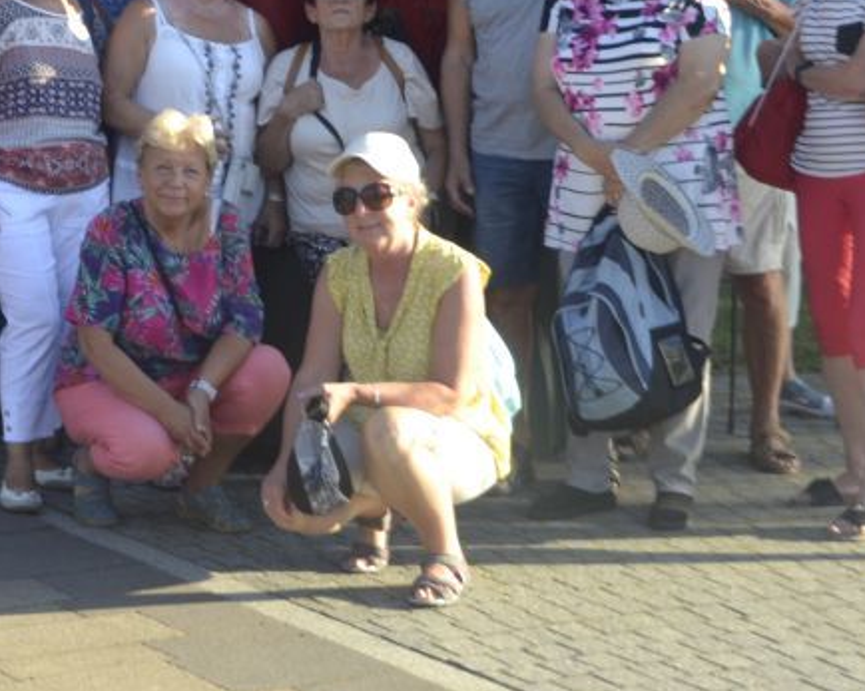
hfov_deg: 17.3
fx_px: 2790
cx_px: 14
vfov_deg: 13.9
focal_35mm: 109
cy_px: -24
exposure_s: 1/125
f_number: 5.6
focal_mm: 28
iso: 125
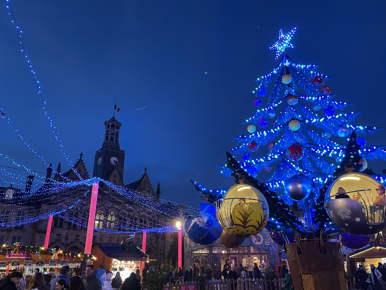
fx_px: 290
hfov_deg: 67.3
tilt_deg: +21.0
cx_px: 193
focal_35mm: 26
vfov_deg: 53.1
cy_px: 145
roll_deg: +0.7
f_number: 1.6
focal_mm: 4.2
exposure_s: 1/33
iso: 400
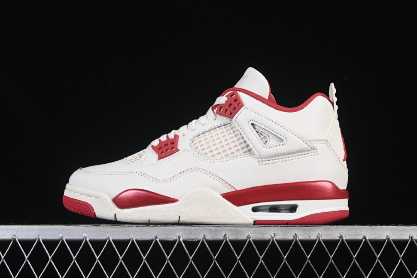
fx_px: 869
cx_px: 208
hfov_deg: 27.0
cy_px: 139
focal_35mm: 75
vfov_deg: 18.2
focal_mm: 50
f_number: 8
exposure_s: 1/80
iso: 160
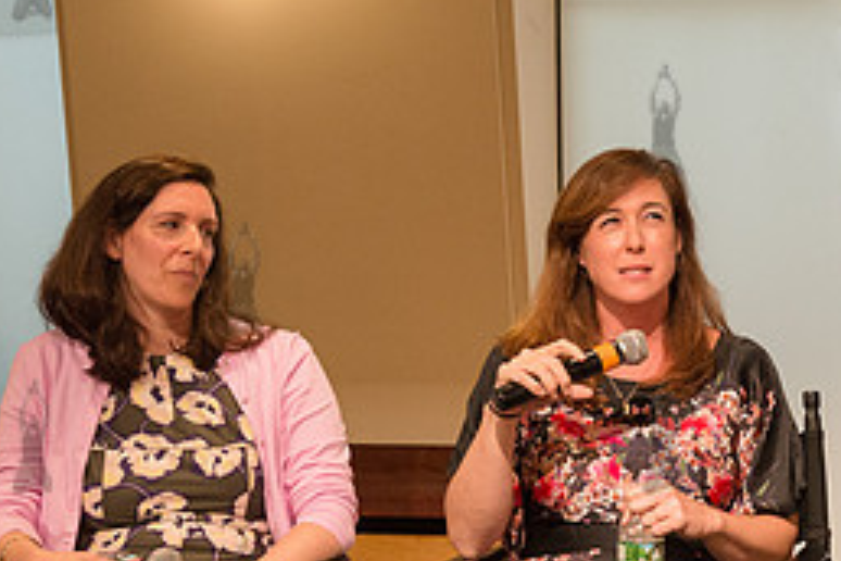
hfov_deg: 20.4
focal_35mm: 99
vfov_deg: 13.8
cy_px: 435
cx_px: 662
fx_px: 2313
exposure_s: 1/320
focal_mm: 44
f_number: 4
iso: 2500
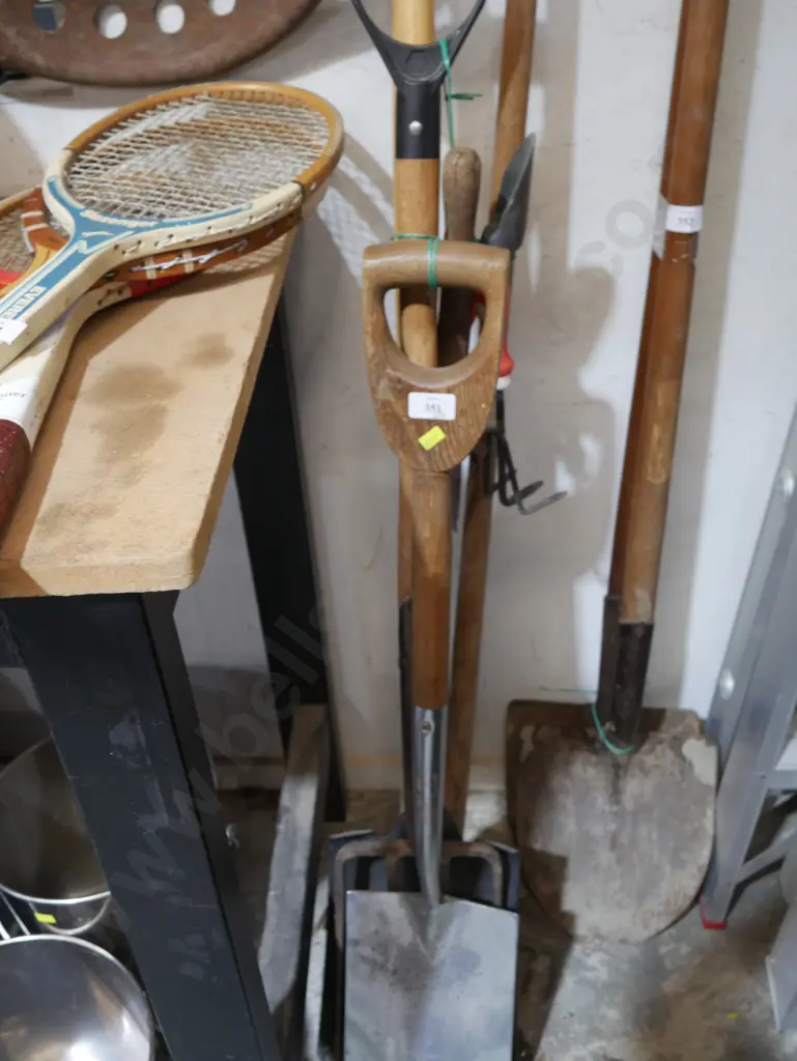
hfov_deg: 44.2
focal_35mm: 32
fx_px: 982
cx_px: 398
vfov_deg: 56.8
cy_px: 530
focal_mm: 16
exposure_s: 1/60
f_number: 3.6
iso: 800
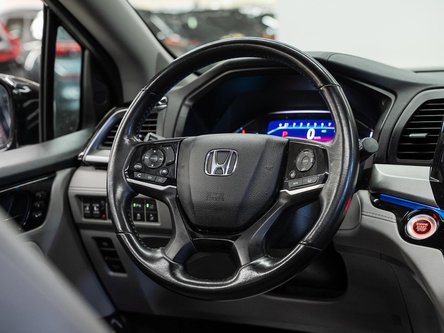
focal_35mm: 60
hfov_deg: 32.0
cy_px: 161
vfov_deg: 24.2
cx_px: 224
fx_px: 775
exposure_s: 1/40
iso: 800
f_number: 4
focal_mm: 51.6
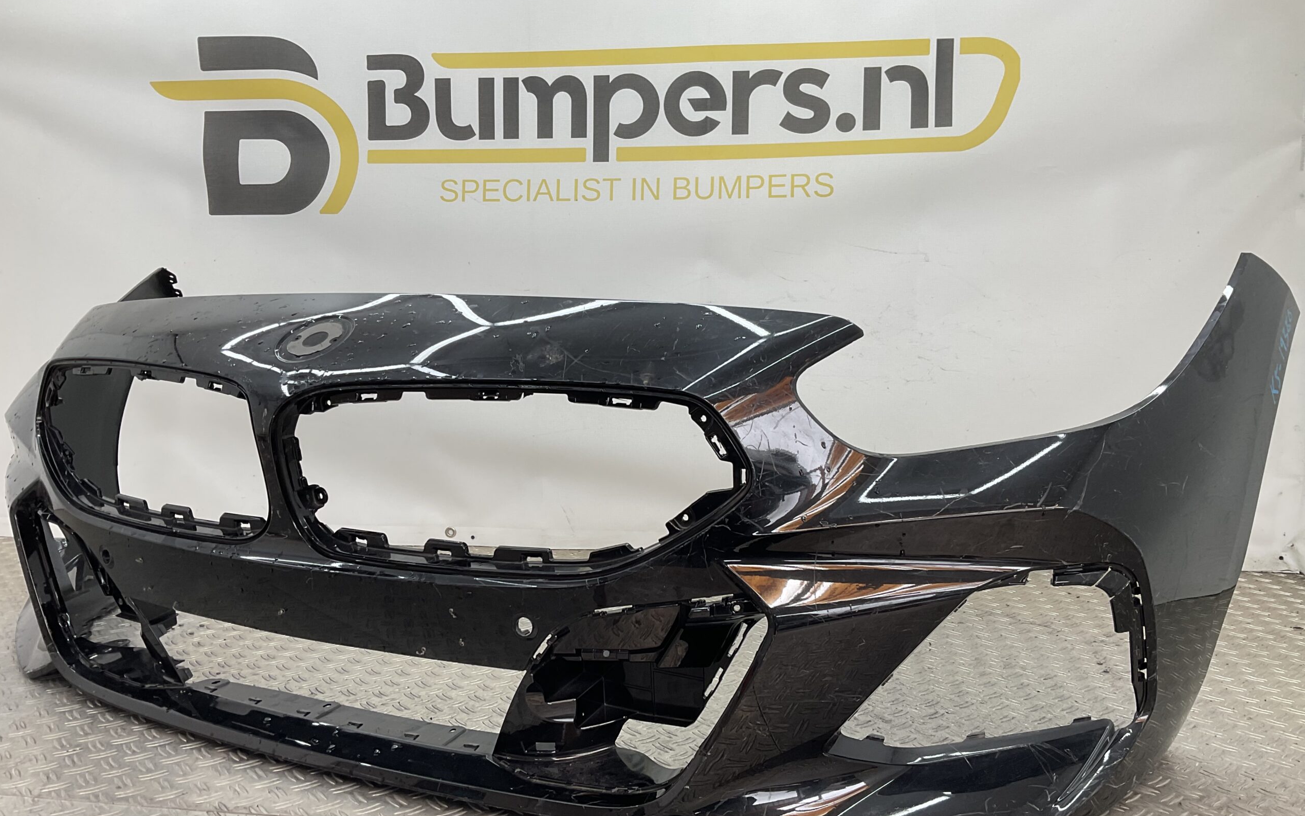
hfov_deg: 61.2
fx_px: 1103
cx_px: 656
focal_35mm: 31
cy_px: 453
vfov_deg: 40.5
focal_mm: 3
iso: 20
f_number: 1.8
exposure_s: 1/100
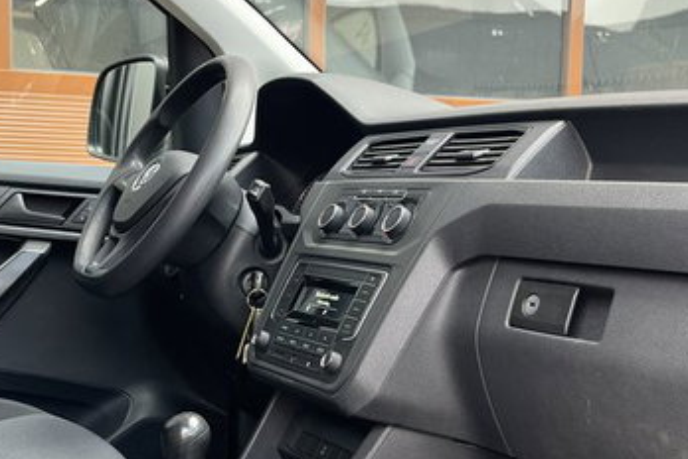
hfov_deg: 33.7
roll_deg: -1.4
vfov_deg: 22.8
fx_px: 1127
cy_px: 346
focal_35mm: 59
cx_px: 247
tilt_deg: -6.5
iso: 64
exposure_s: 1/129
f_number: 1.6
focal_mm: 5.1
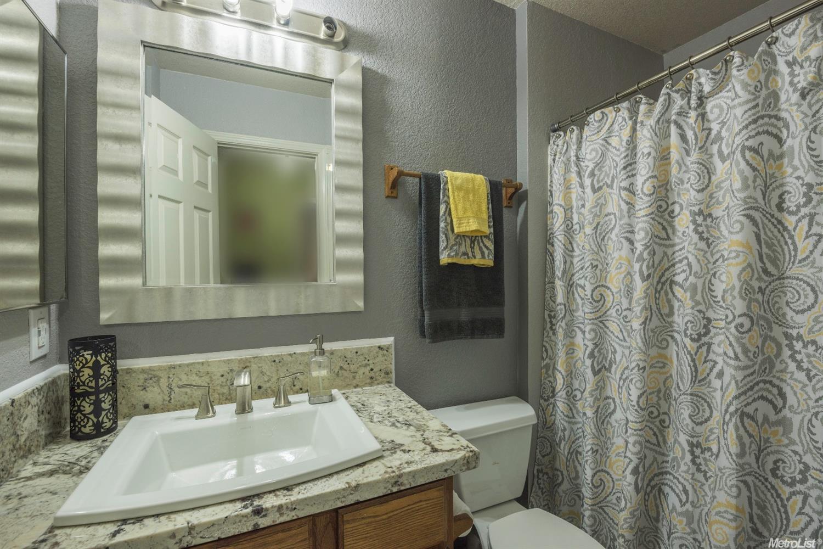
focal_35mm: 15
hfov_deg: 100.4
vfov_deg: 77.3
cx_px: 412
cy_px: 274
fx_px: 343
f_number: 10
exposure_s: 1/6
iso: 100
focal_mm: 15
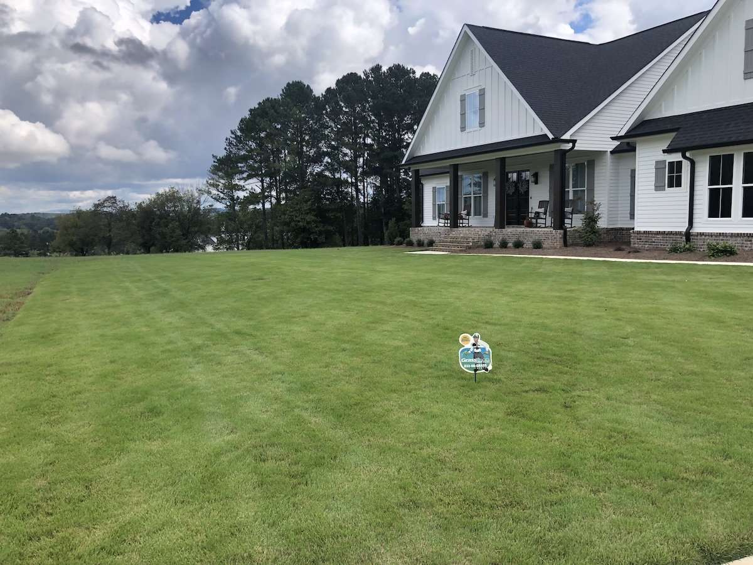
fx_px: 609
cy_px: 282
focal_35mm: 28
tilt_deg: -5.3
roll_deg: +1.8
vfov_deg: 49.7
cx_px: 376
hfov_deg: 63.4
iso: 20
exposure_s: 1/1012
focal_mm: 4
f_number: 1.8
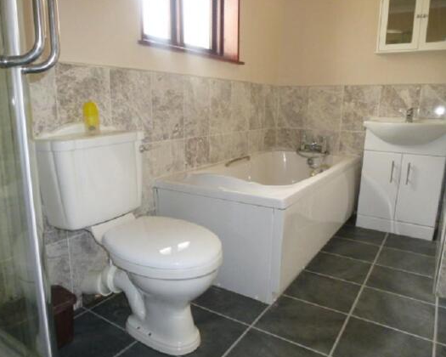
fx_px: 343
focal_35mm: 26
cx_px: 200
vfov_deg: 54.9
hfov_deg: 65.9
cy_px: 180
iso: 800
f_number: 3.3
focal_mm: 4.3
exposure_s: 1/60
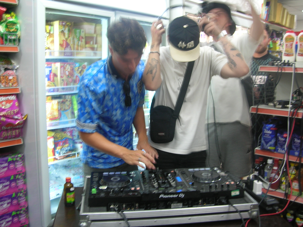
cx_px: 152
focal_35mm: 36
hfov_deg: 51.4
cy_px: 114
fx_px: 315
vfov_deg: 39.6
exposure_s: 1/9.3
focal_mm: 6
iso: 50
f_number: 2.7
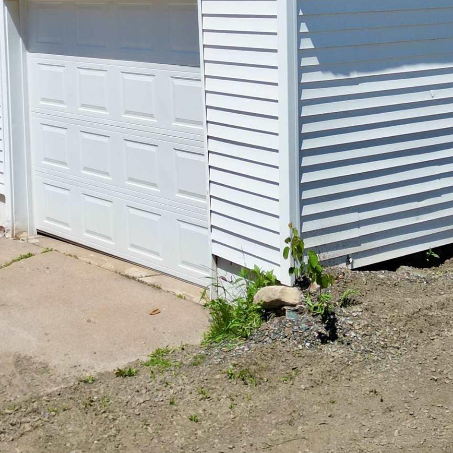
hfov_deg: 24.9
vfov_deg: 24.6
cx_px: 176
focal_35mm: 69
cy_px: 91
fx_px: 1022
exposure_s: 1/4000
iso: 150
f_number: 1.7
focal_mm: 6.72
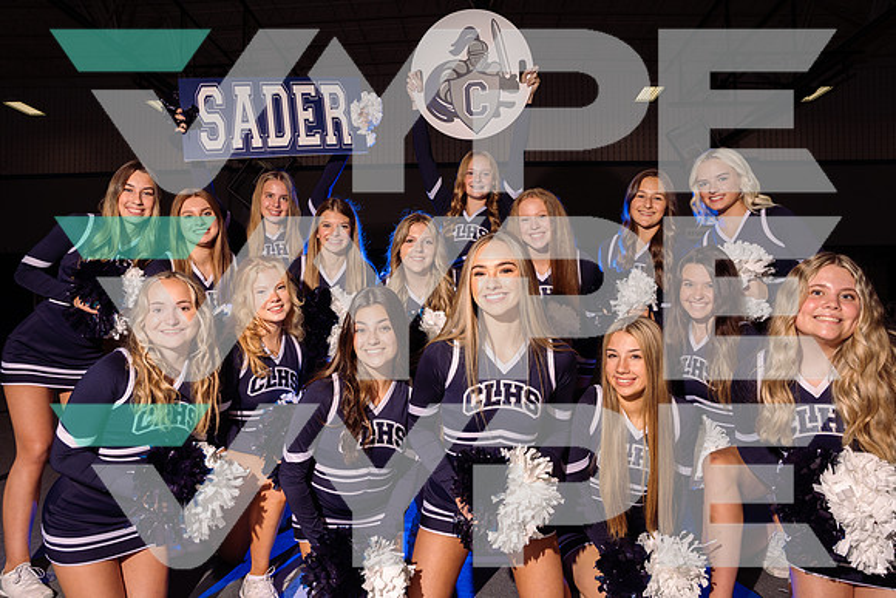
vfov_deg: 53.2
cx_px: 448
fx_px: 597
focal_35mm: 24
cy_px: 299
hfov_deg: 73.7
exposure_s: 1/250
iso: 100
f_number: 8
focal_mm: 24
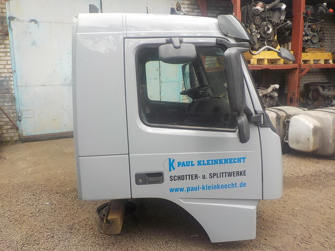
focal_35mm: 30
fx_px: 290
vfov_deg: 46.8
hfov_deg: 60.0
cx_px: 168
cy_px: 126
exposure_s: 1/160
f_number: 3.3
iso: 125
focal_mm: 4.1
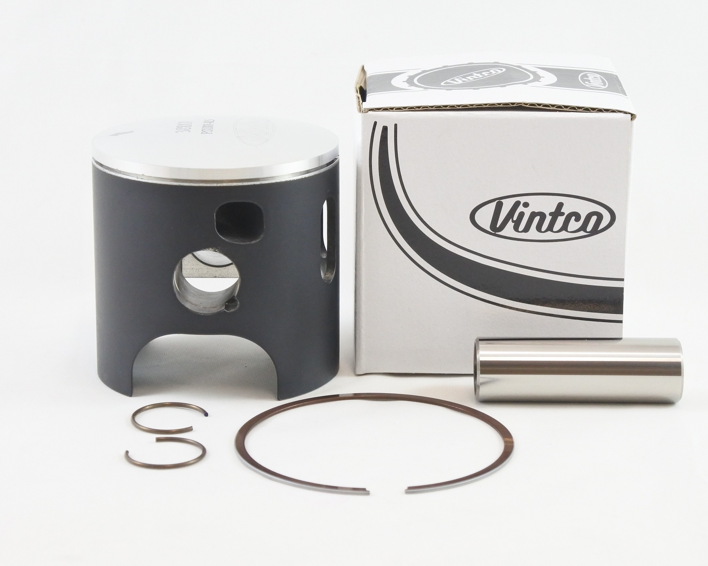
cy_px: 280
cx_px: 336
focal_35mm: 73
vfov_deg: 21.0
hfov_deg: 26.1
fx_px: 1529
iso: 800
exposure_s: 1/125
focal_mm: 24
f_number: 5
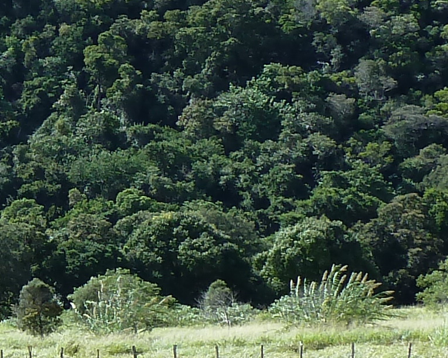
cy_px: 103
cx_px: -375
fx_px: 3248
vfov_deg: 6.3
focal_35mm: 245
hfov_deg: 7.6
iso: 80
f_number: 4
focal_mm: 7.9
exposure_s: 1/250
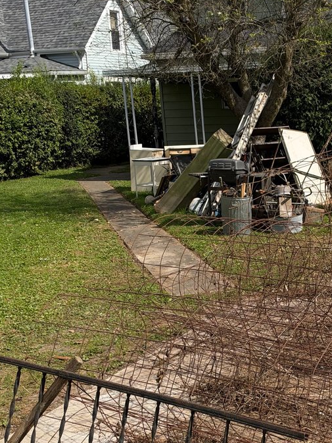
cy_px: 298
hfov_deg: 25.0
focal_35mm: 57
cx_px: 294
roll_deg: +0.2
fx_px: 729
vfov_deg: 33.5
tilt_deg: -12.8
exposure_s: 1/4878
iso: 64
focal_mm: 6.93
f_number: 1.8
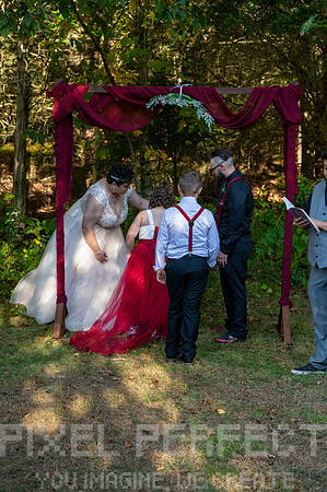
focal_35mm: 58
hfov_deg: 23.3
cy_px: 246
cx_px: 164
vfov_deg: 34.5
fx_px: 792
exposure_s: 1/5000
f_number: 4
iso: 6400
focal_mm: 58
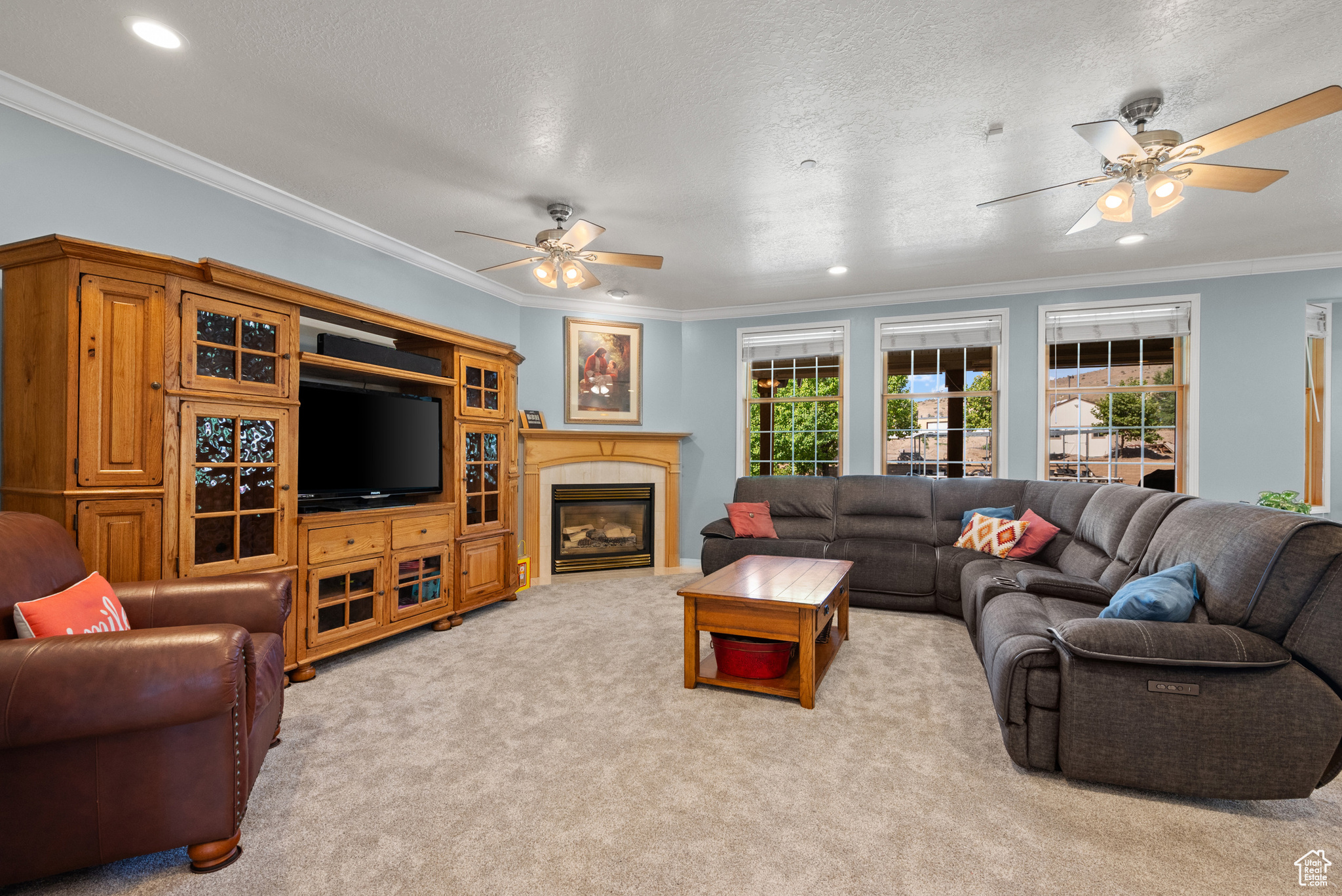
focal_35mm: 16
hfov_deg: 98.5
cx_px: 671
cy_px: 448
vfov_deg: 75.5
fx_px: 578
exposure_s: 1/2.5
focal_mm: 15.5
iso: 500
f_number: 8
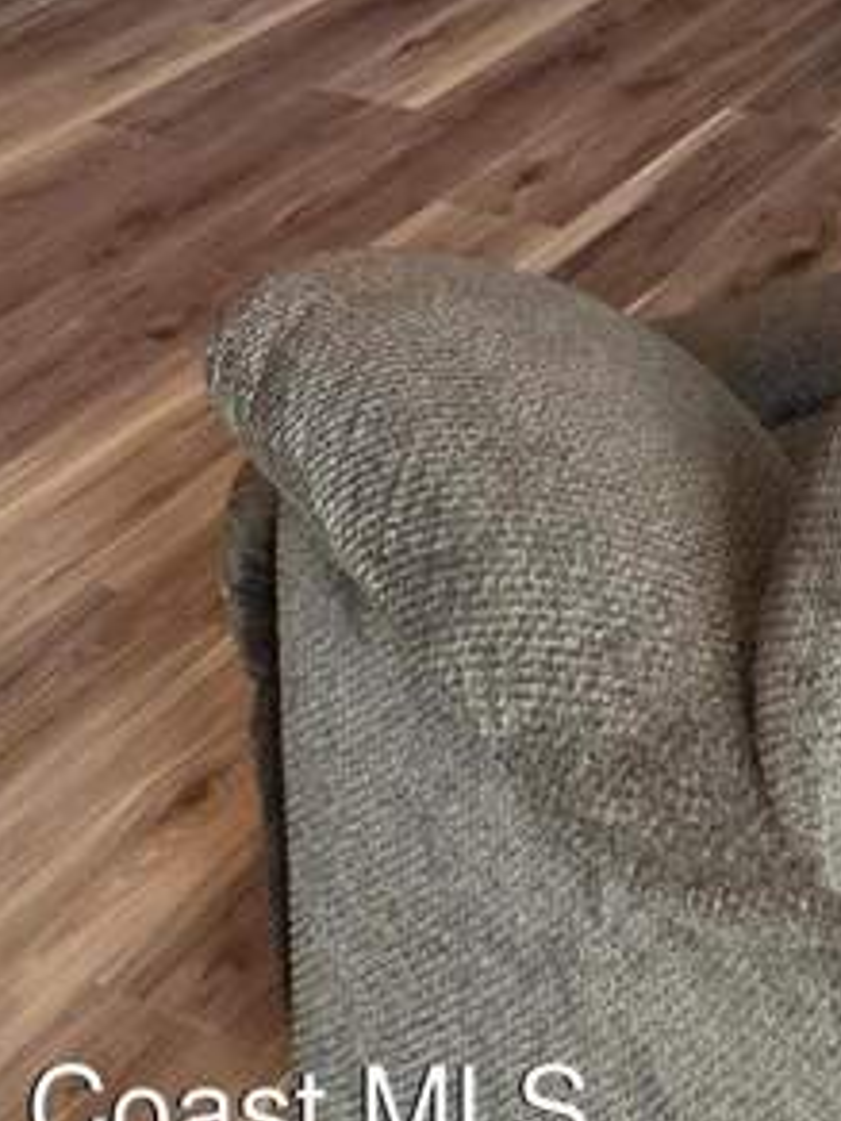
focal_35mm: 84
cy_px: -752
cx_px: 822
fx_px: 2721
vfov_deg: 19.1
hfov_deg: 17.2
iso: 320
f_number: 1.8
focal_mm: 5.4
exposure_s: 1/120
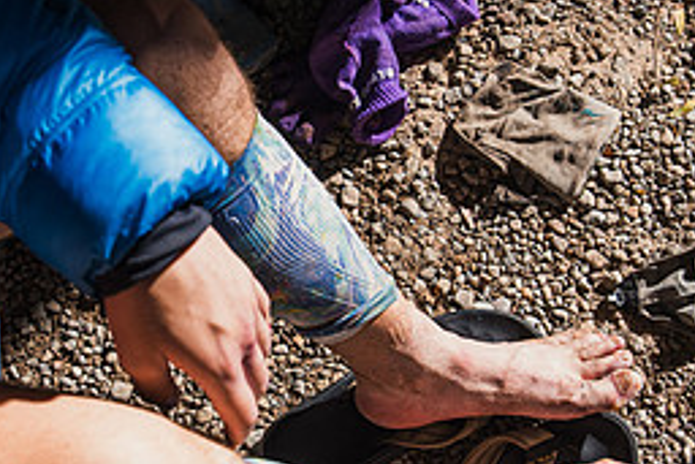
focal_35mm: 55
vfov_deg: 24.5
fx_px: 1062
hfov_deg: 36.1
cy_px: 305
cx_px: 274
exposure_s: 1/200
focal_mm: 24
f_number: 4
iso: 100
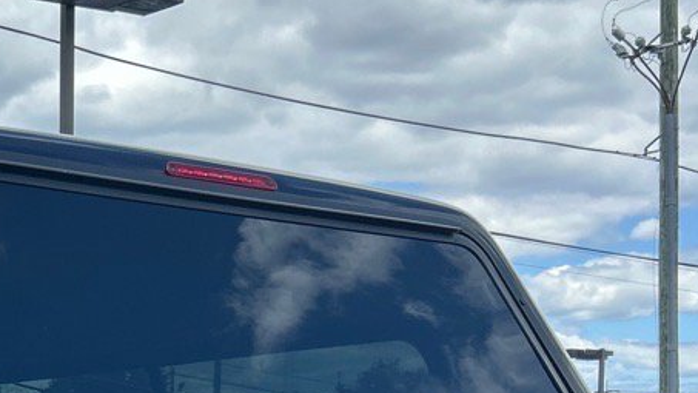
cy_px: 573
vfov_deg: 11.6
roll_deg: -0.1
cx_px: -74
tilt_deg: -1.7
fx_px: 1851
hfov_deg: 20.3
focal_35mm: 100
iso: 50
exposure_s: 1/2571
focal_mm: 5.7
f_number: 1.5
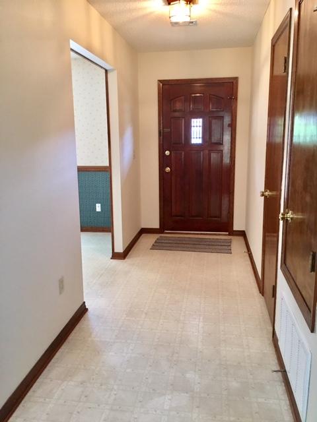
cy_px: 211
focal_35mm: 29
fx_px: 354
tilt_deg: -10.4
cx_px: 158
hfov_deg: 48.2
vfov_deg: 61.7
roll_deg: +1.0
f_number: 2.2
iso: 100
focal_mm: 4.15
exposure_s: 1/15
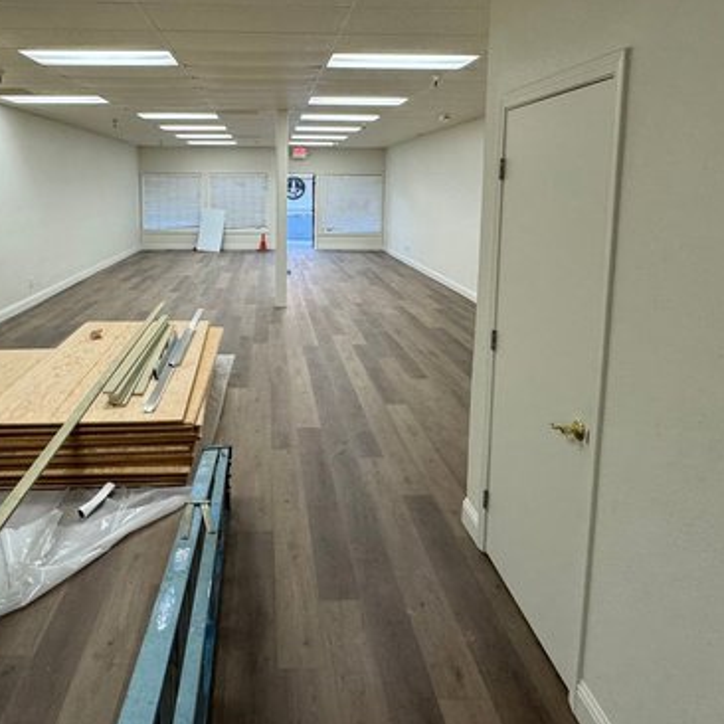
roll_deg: +0.1
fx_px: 615
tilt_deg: -9.2
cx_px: 287
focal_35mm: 26
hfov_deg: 60.4
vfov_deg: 60.0
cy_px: 265
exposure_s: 1/120
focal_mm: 2.22
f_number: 2.2
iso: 250
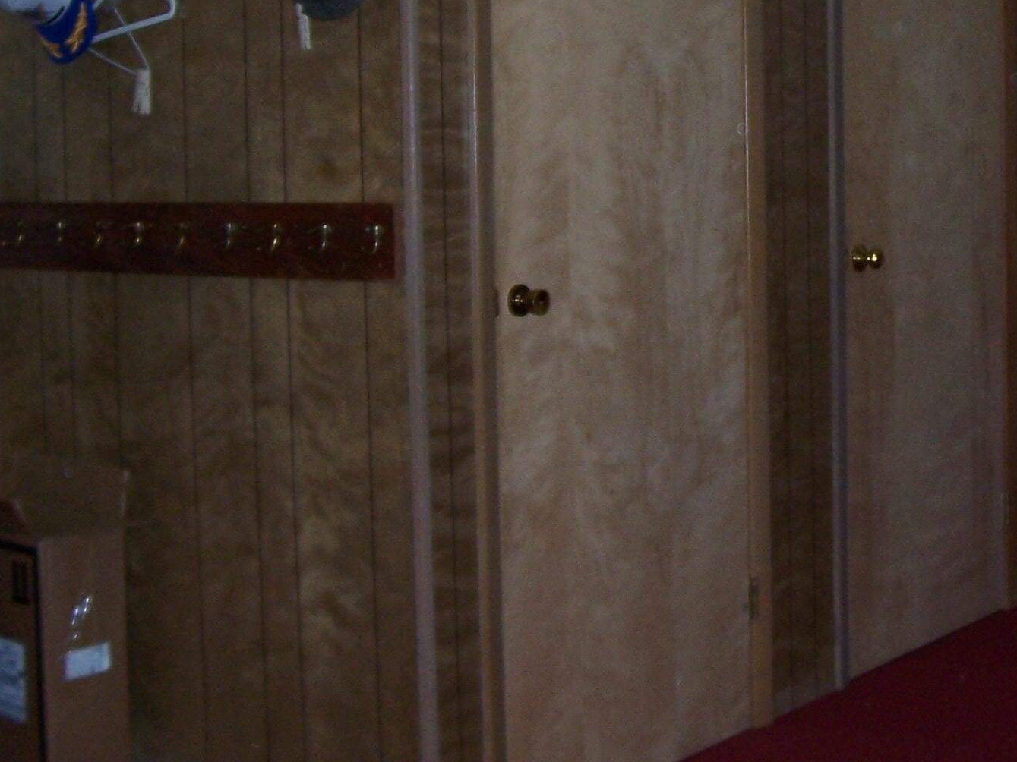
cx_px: 832
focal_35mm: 65
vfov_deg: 22.3
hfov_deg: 29.1
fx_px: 1909
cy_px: 168
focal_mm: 5.6
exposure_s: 1/60
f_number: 2.7
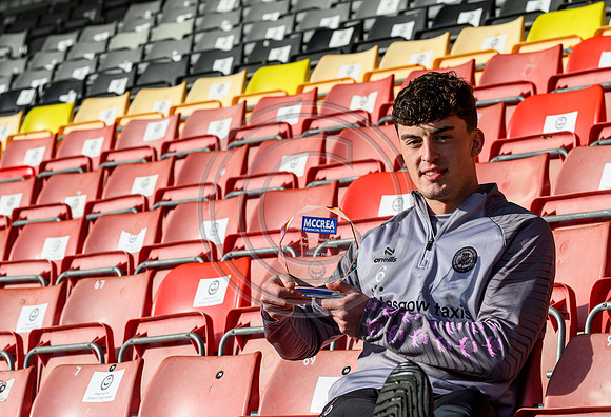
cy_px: 290
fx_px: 2441
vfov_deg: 9.8
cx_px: 346
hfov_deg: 14.3
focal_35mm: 143
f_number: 7.1
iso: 100
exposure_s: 1/250
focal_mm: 99
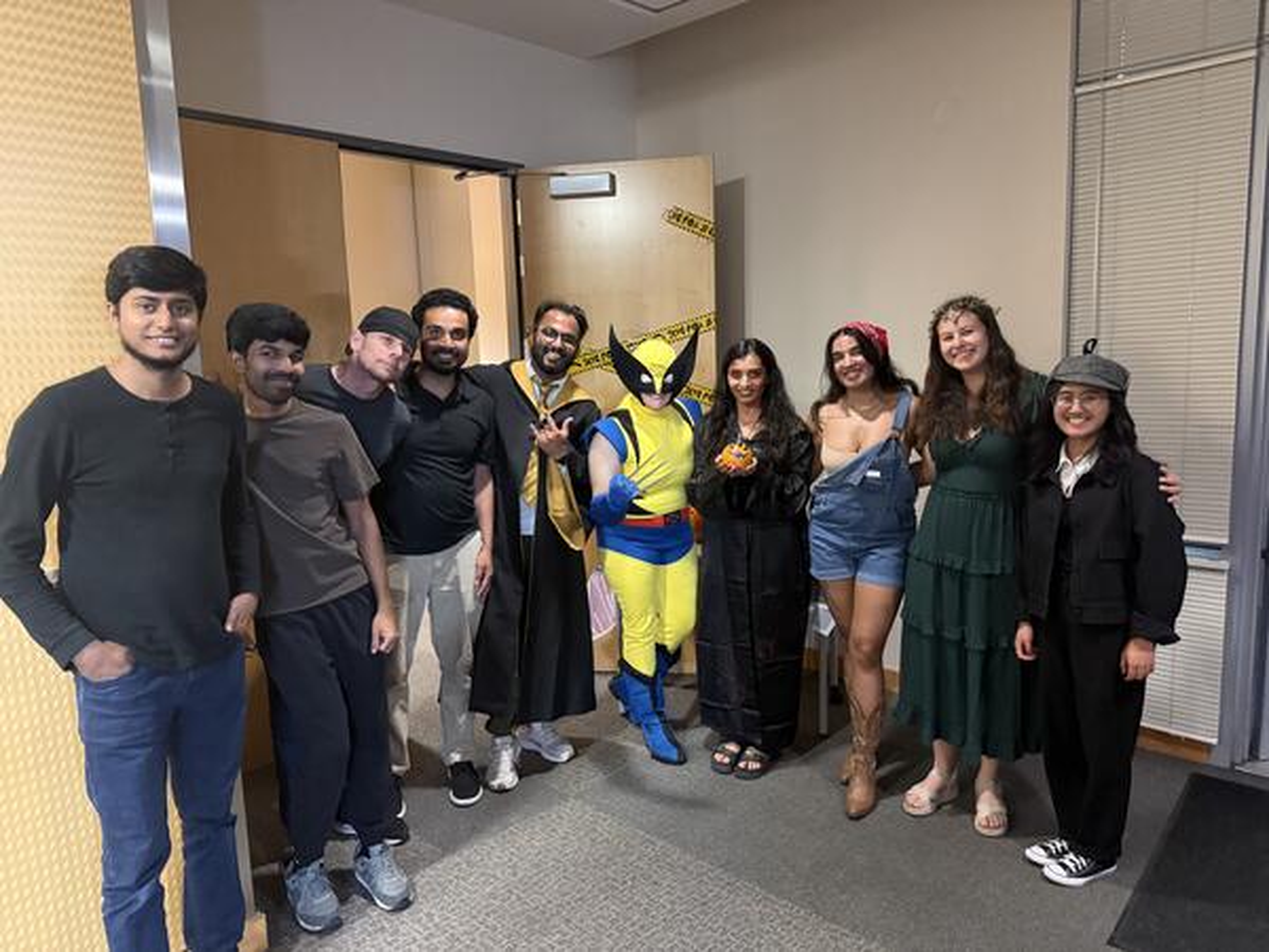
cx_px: 634
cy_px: 476
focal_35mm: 24
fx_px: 880
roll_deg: +1.2
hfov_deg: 71.6
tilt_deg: -6.4
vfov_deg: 56.8
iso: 1000
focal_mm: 6.76
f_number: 1.78
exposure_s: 1/30
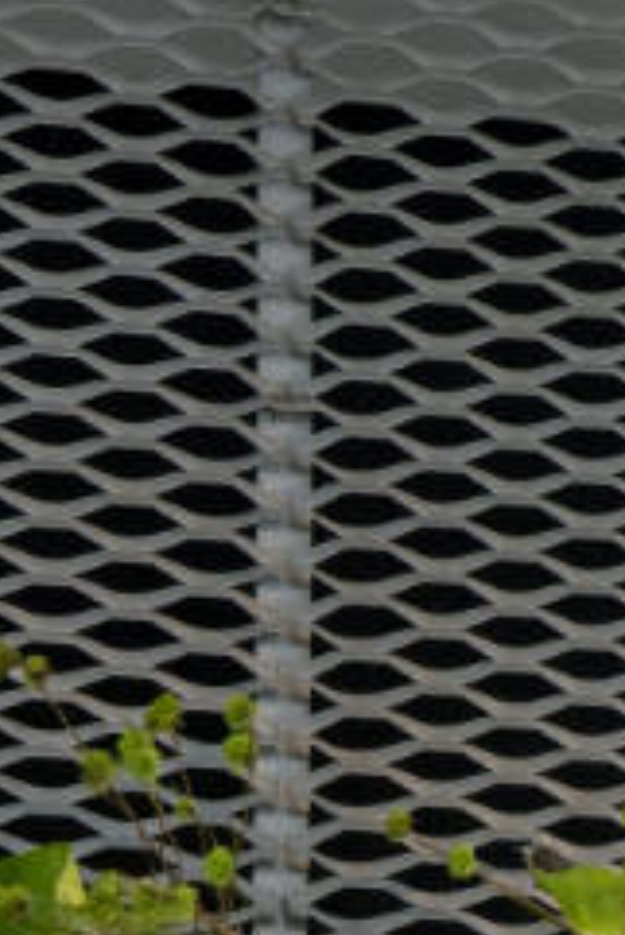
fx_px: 6163
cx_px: 740
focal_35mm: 237
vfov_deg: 8.3
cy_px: 1792
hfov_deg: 5.8
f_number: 7.1
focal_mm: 52
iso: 800
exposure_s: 1/50
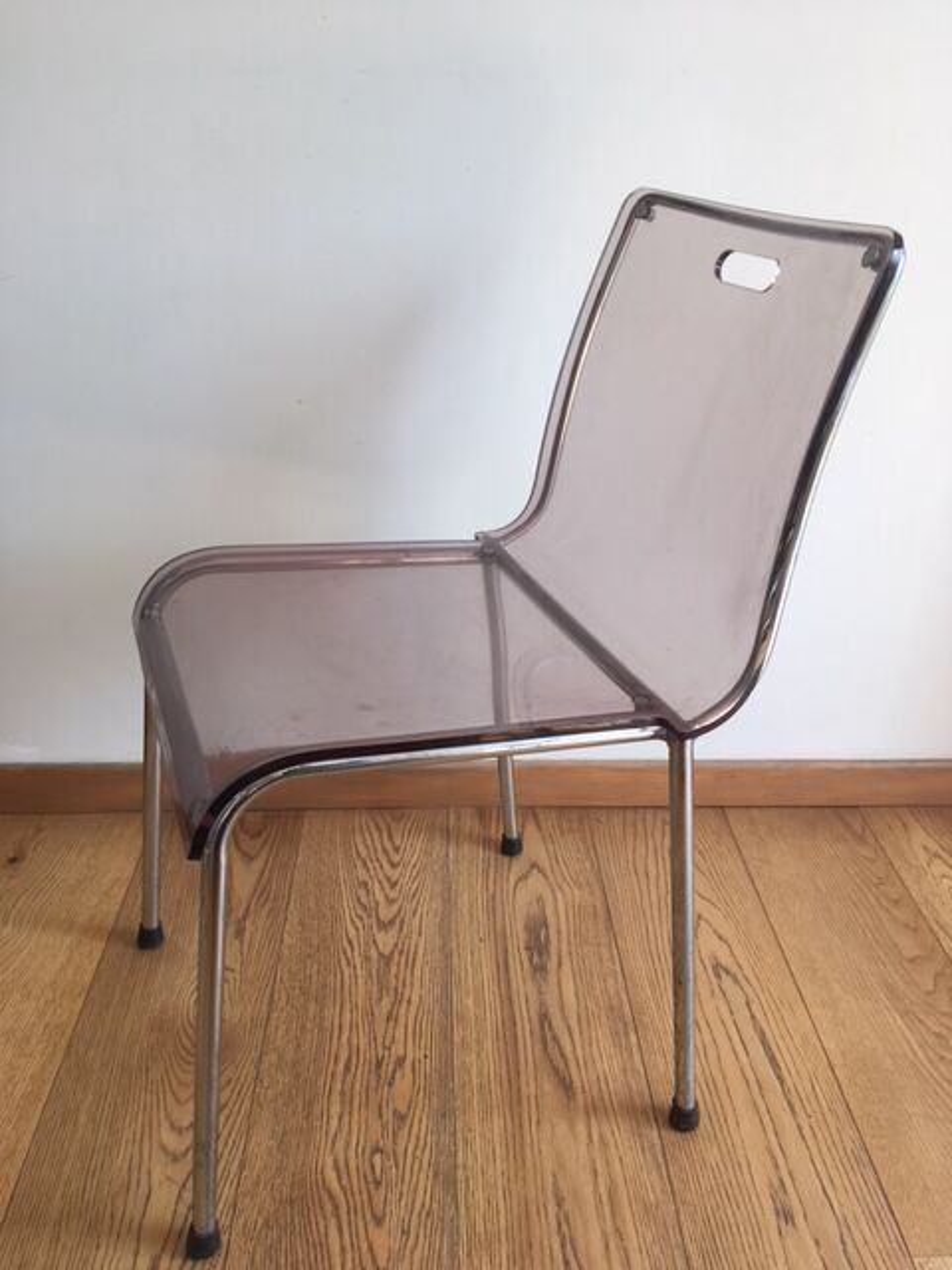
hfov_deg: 48.2
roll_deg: -3.0
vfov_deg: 61.7
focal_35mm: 29
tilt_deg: -26.2
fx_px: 1063
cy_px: 635
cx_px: 476
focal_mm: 4.15
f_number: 2.2
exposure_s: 1/100
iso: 25
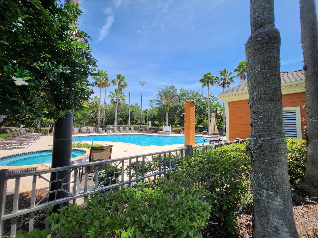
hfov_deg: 106.2
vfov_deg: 89.9
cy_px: 119
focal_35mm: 13
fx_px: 119
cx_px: 159
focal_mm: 1.74
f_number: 2.2
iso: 32
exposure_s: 1/861
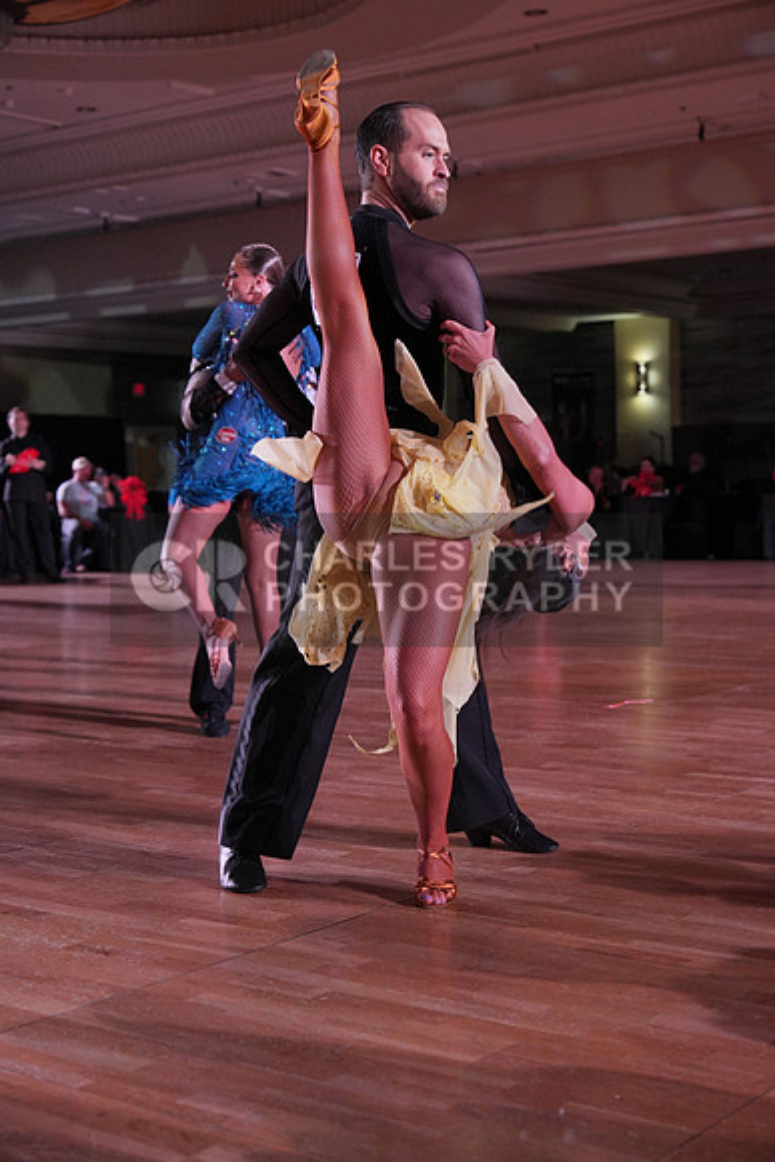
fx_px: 1743
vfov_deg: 36.9
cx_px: 388
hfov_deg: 25.1
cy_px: 581
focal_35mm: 54
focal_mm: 54
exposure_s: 1/500
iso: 2000
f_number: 4
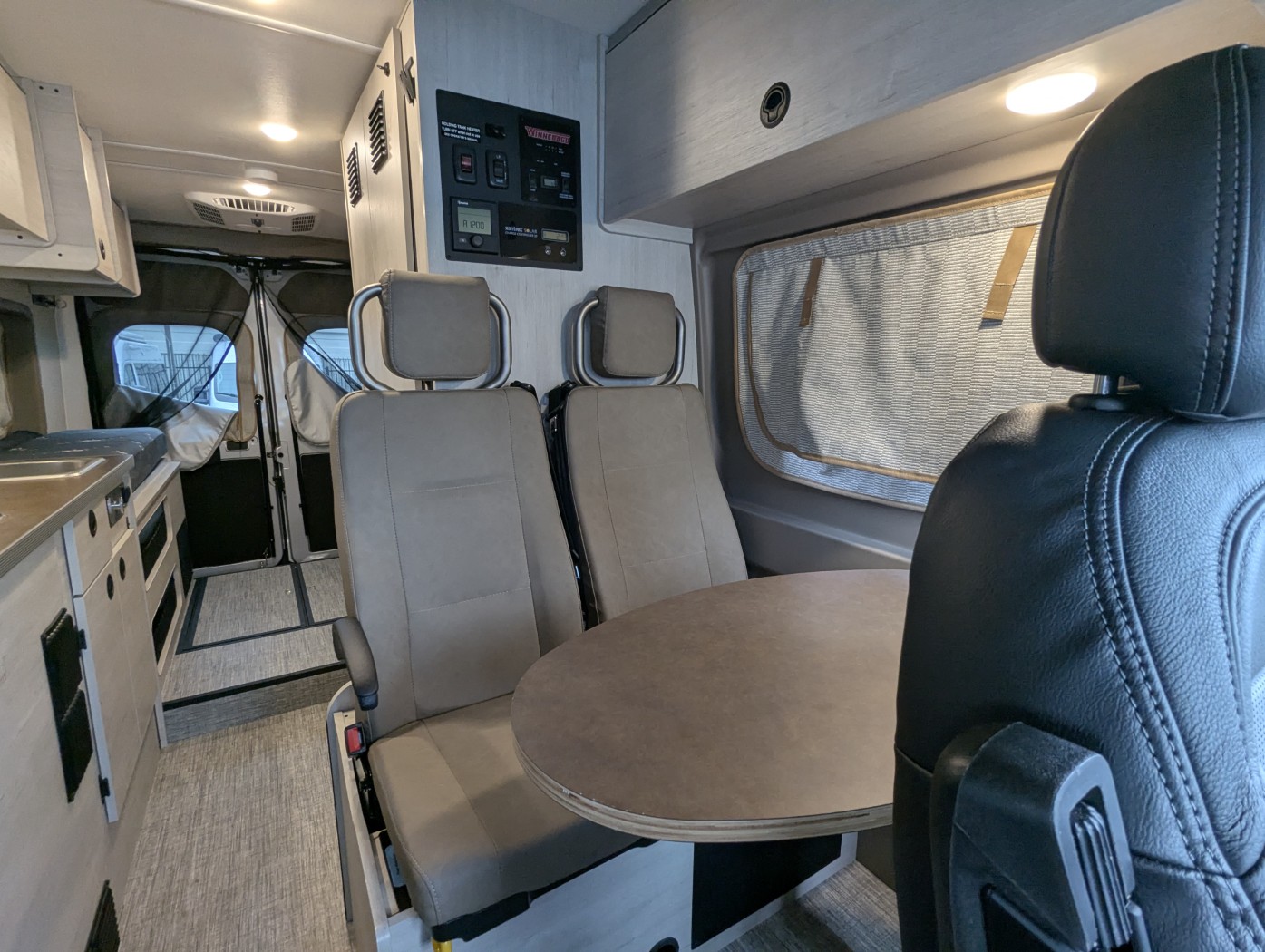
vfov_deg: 78.2
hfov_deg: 94.4
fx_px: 585
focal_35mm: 16
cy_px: 476
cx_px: 632
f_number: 2.2
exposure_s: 1/52
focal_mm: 2.35
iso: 107
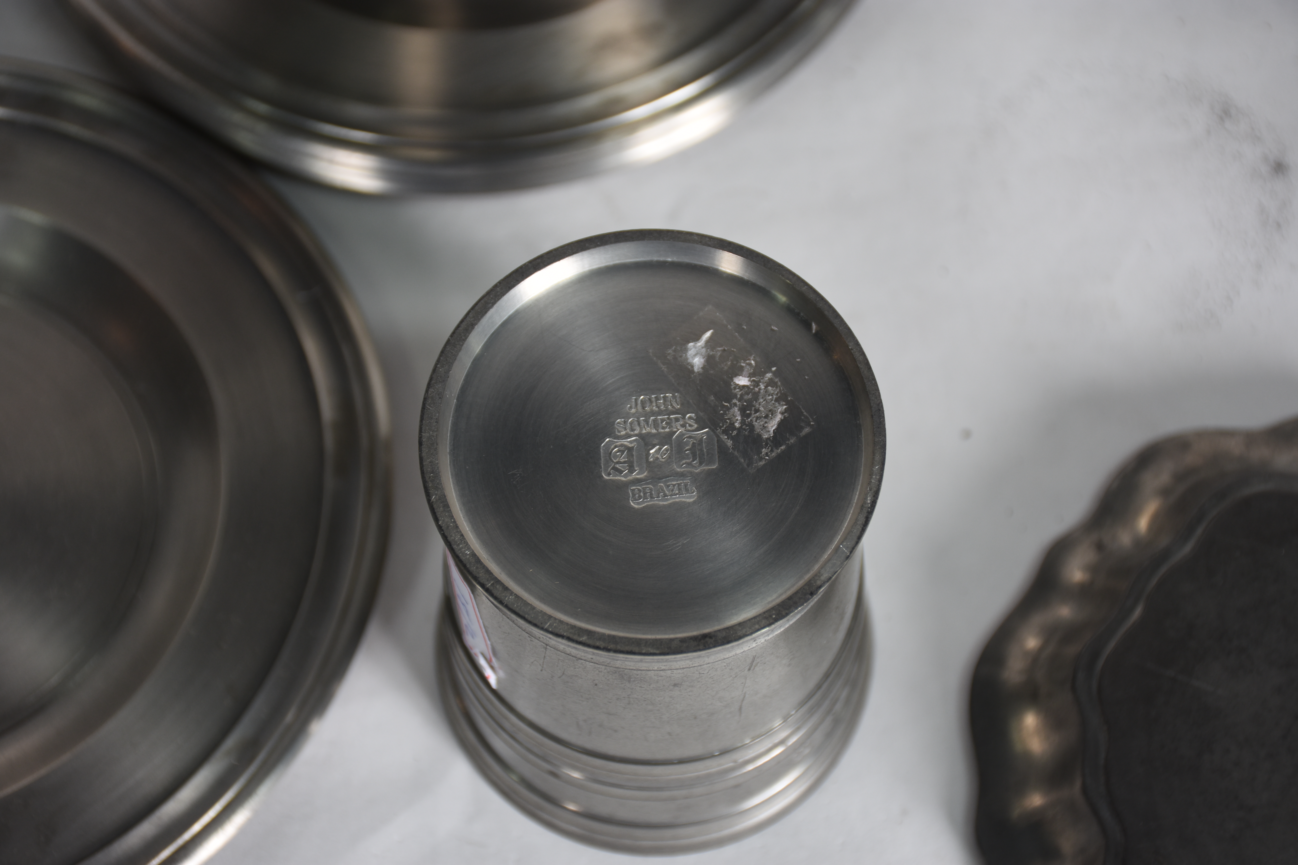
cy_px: 432
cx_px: 649
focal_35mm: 84
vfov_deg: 16.3
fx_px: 3028
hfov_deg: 24.2
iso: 200
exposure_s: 1/50
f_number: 5.6
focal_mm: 56
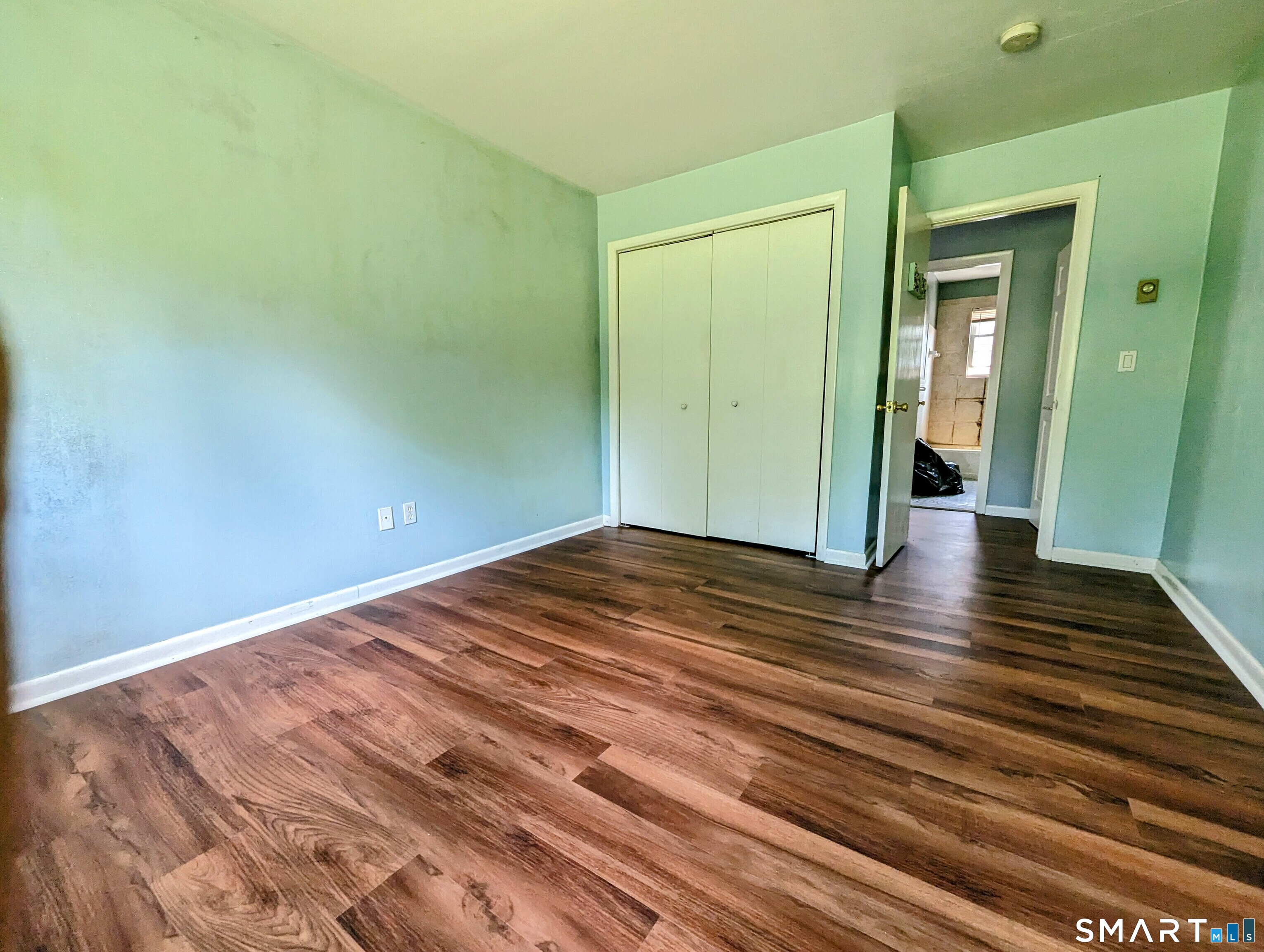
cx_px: 632
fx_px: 475
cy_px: 476
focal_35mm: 13
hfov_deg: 106.1
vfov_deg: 90.1
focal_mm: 1.95
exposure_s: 1/90.1
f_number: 2.2
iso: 217
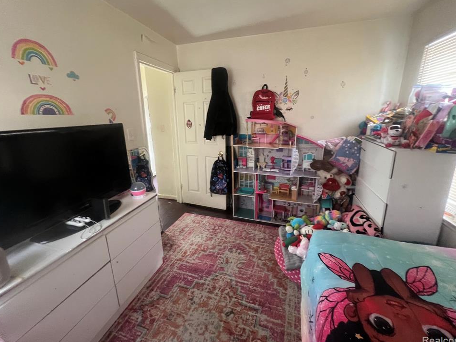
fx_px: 184
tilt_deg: -12.6
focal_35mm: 14
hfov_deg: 102.1
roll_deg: +0.3
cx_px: 225
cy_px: 164
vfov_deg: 85.6
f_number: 1.8
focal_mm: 1.57
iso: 400
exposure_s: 1/60
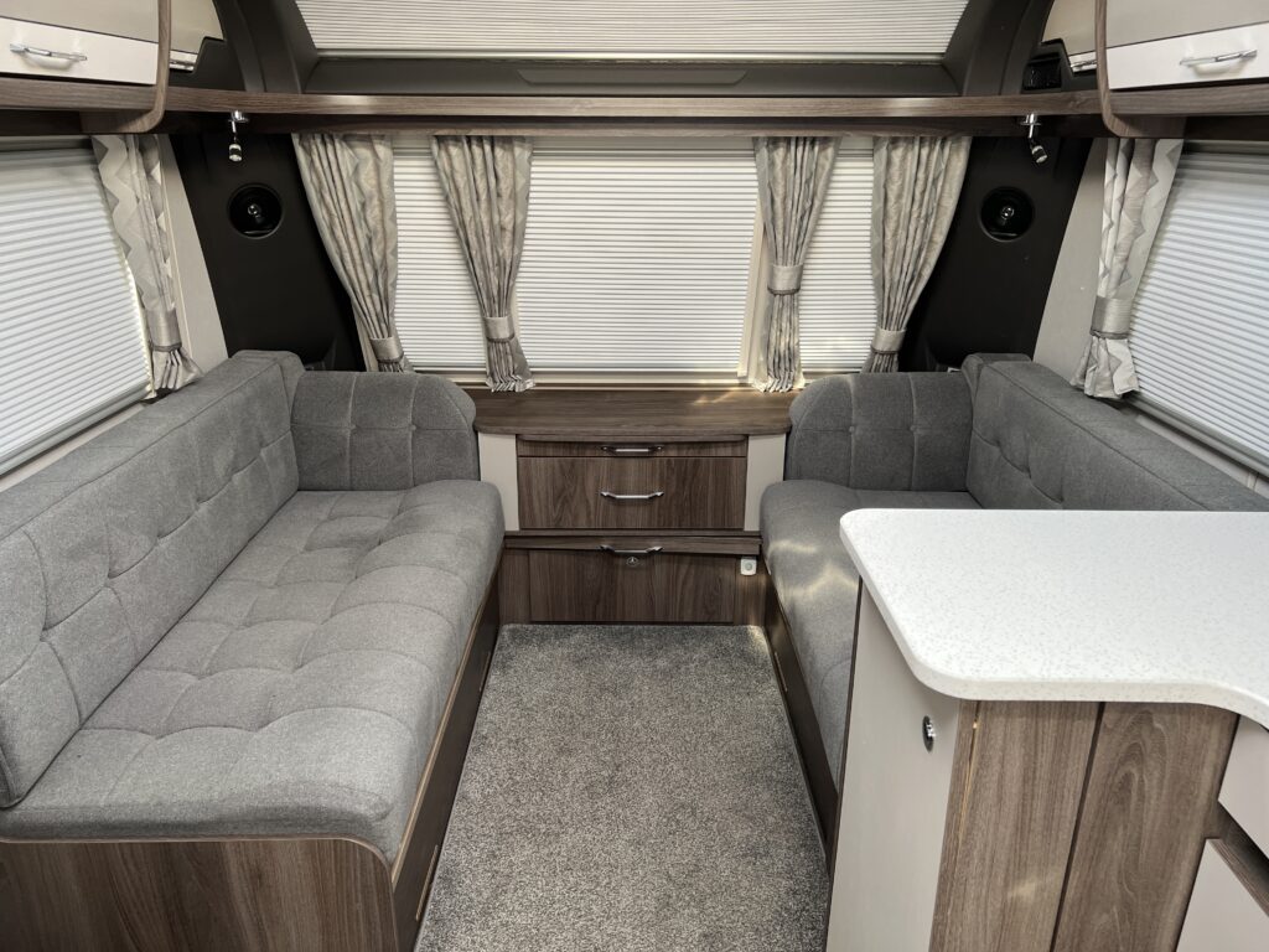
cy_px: 476
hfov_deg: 67.3
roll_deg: -2.9
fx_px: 953
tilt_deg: -20.0
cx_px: 634
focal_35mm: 26
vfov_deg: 53.1
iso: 100
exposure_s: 1/121
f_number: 1.5
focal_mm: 5.7
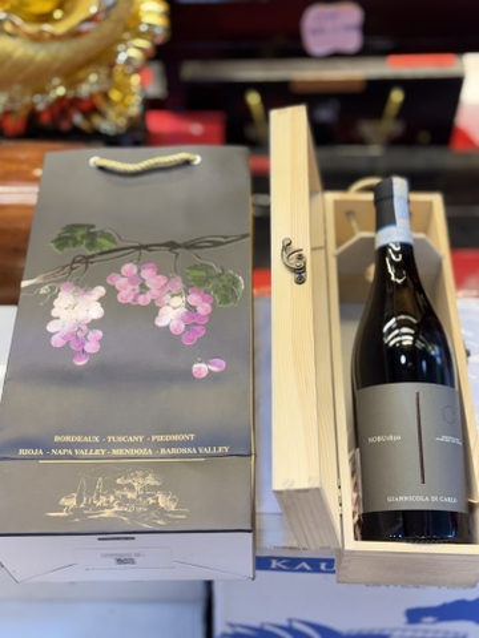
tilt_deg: -55.5
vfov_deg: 39.7
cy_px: 319
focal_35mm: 48
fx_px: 886
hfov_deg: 30.3
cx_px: 240
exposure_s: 1/50
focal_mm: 6.76
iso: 100
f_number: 1.78
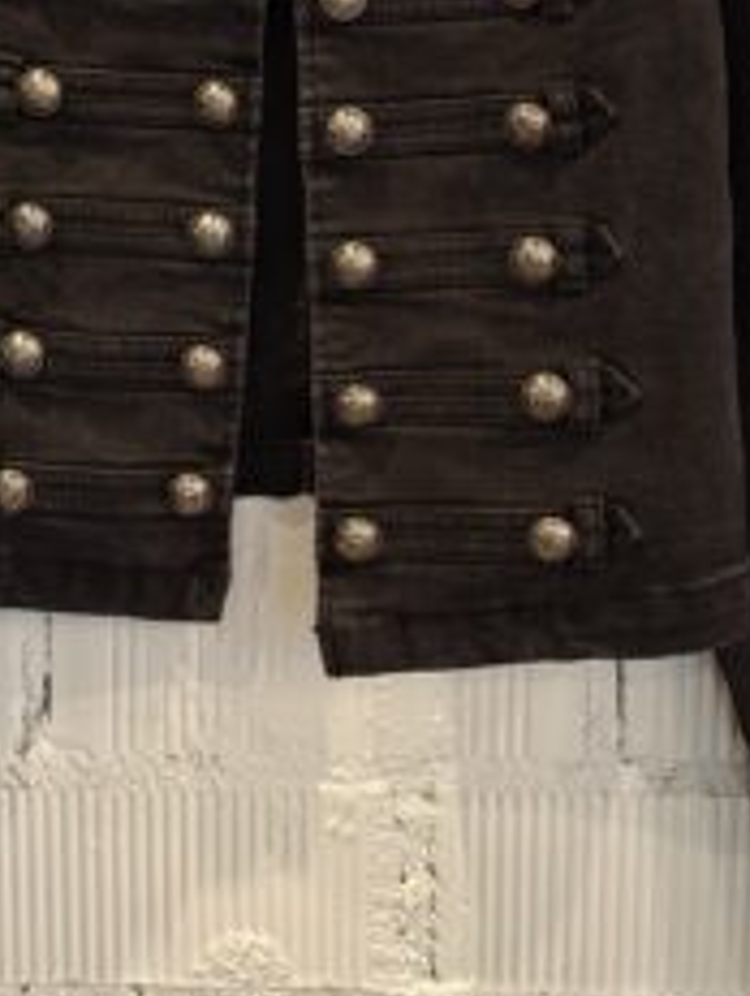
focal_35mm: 53
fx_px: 1527
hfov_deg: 27.5
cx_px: 297
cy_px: 209
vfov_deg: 35.1
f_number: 1.8
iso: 250
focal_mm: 5.54
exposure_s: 1/30
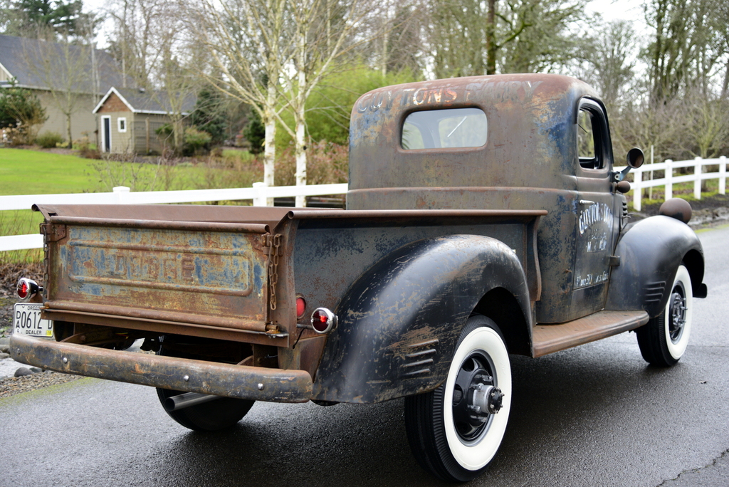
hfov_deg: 39.6
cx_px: 364
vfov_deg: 27.0
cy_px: 244
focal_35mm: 50
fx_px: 1013
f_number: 4
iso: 800
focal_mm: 50
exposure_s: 1/500
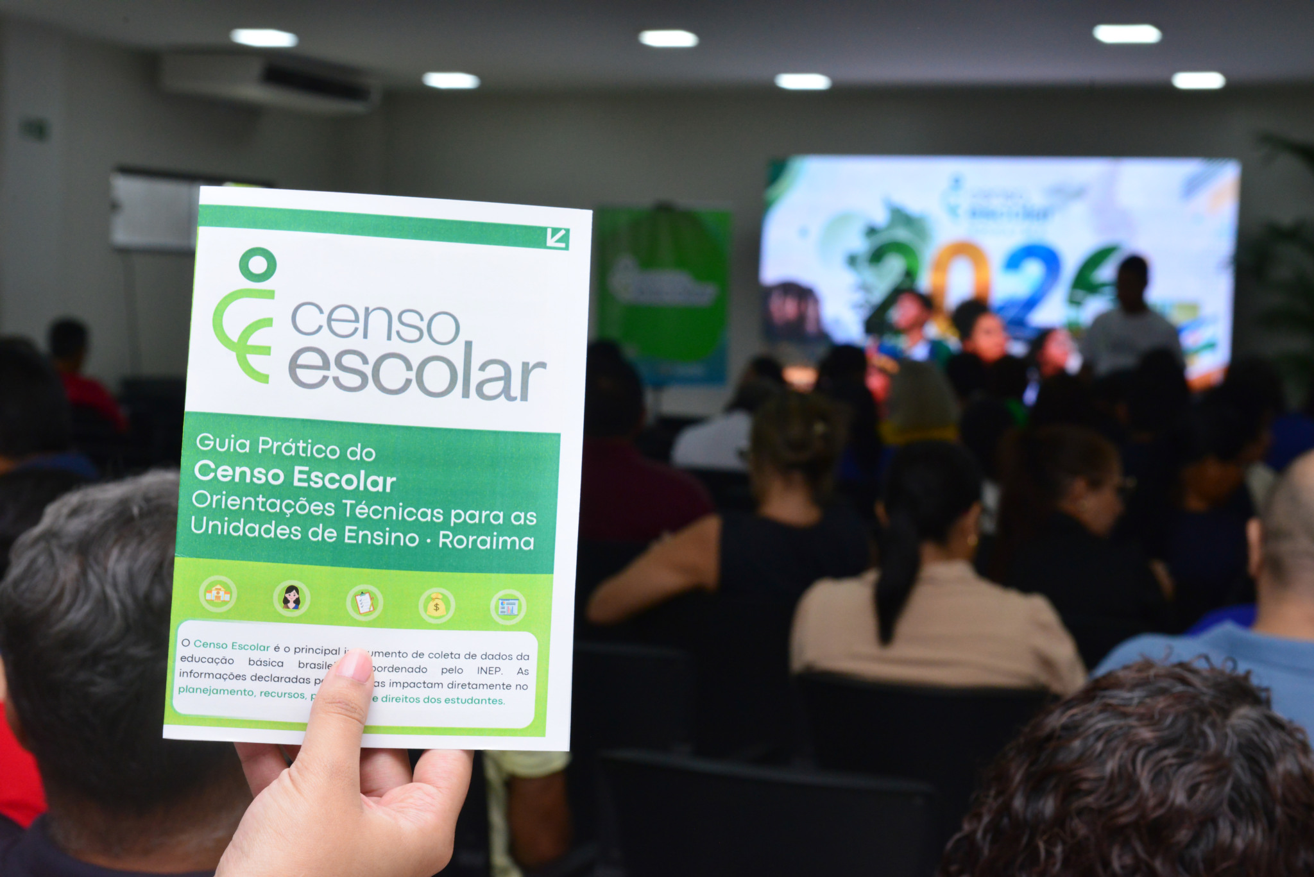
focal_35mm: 66
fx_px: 2410
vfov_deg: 20.6
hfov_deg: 30.5
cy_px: 438
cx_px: 657
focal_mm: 66
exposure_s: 1/125
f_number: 9
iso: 2500
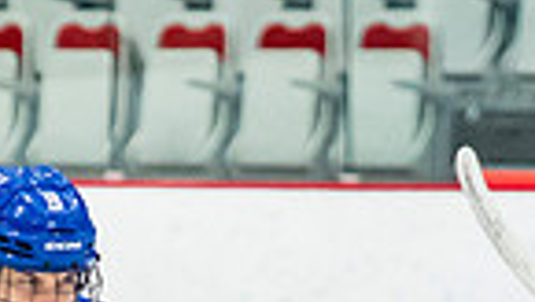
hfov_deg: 2.0
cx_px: 120
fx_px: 15170
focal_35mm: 1068
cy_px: 661
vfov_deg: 1.1
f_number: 3.2
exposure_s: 1/1000
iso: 1600
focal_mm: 120
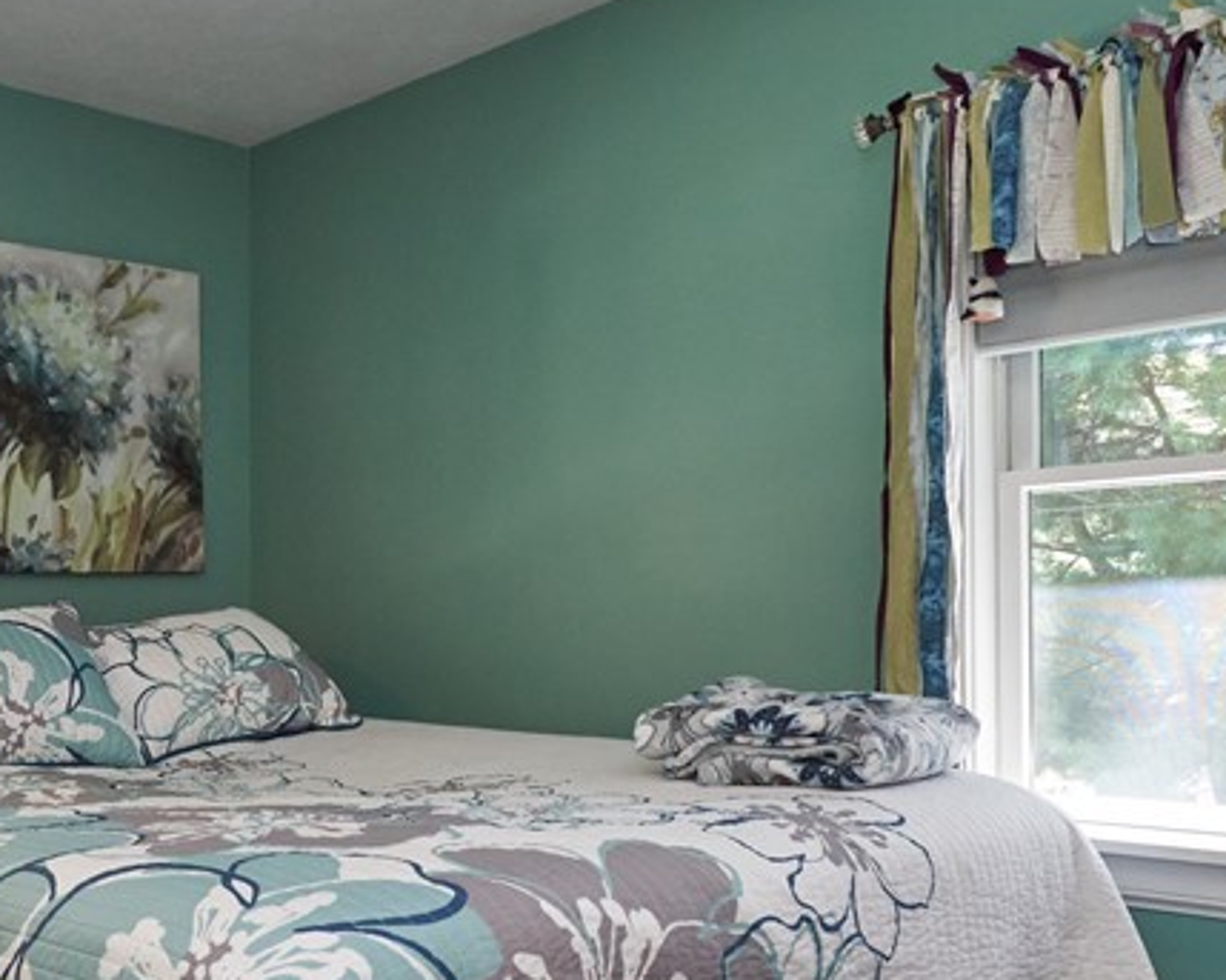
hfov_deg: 46.5
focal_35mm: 38
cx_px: 329
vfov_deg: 38.8
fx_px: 1379
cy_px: 631
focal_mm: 16
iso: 3200
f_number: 8
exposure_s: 1/60
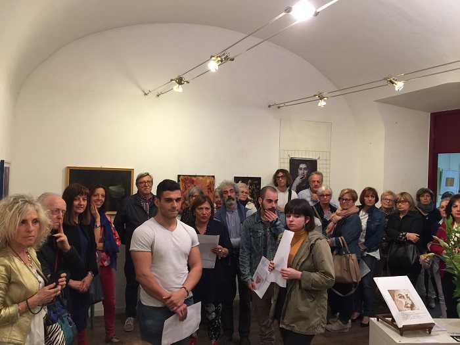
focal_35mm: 29
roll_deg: -1.8
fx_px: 385
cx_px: 230
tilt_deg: +0.3
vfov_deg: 48.2
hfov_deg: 61.7
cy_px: 172
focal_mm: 4.15
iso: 100
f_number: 2.2
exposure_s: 1/17
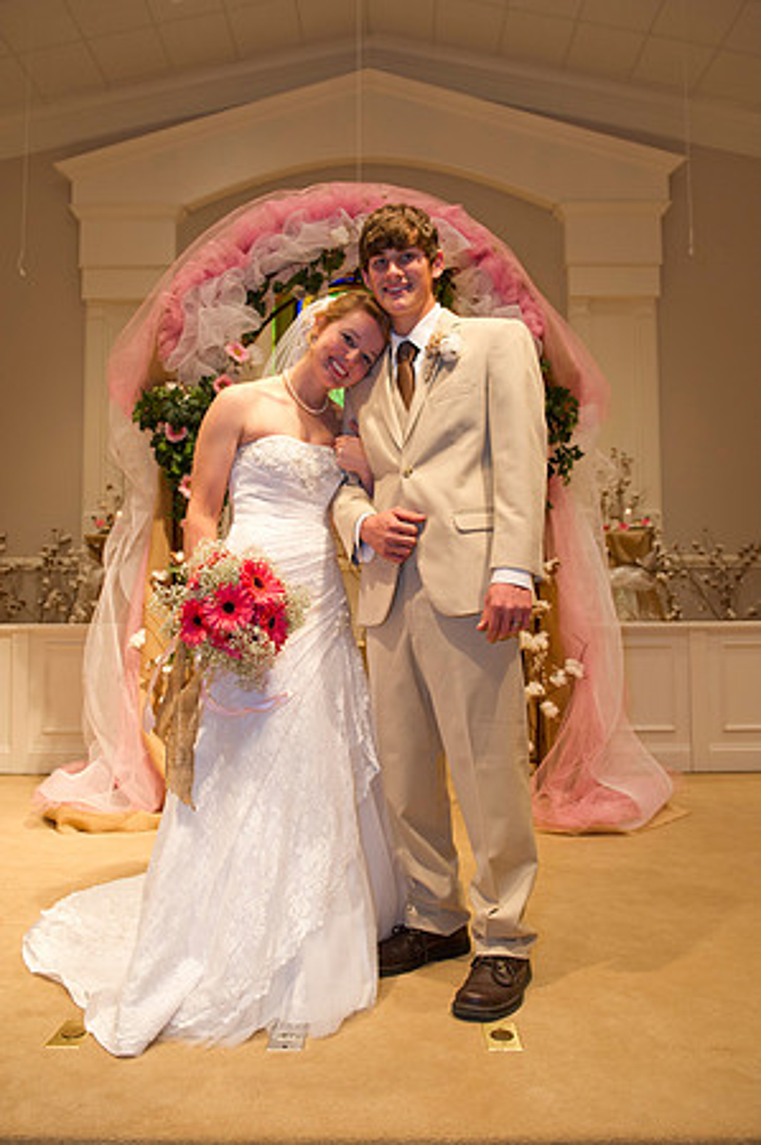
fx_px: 890
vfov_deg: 65.5
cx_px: 380
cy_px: 572
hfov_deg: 46.3
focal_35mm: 28
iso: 1600
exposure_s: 1/125
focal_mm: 28
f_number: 4.5
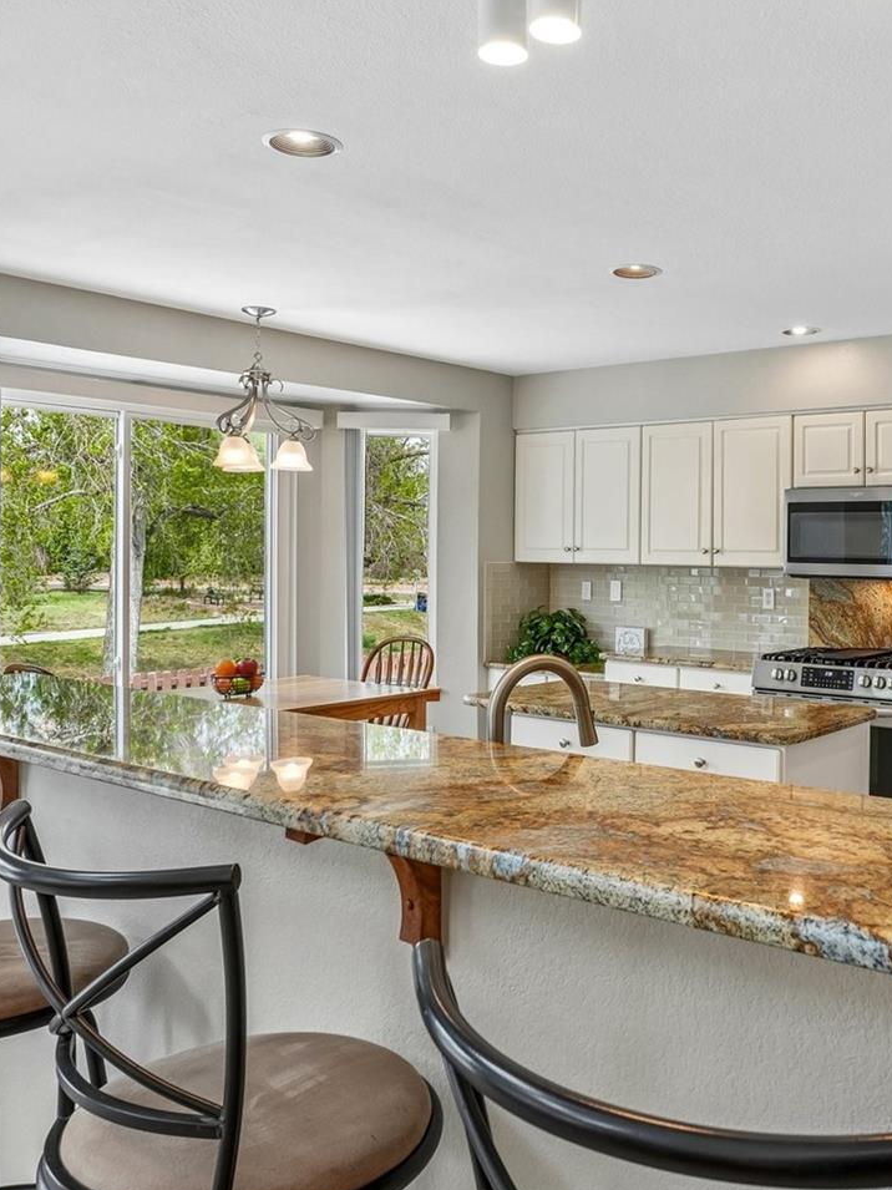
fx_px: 997
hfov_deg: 46.5
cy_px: 553
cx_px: 669
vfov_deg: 61.6
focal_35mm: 29
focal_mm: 12
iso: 160
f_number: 8
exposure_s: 1/30
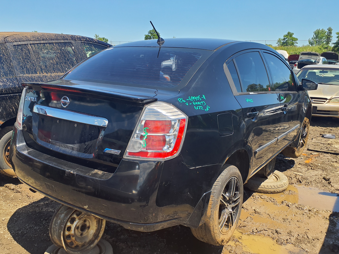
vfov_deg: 46.7
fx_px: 294
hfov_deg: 60.0
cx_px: 164
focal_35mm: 30
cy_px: 138
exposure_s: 1/1116
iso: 40
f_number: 1.9
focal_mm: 3.58
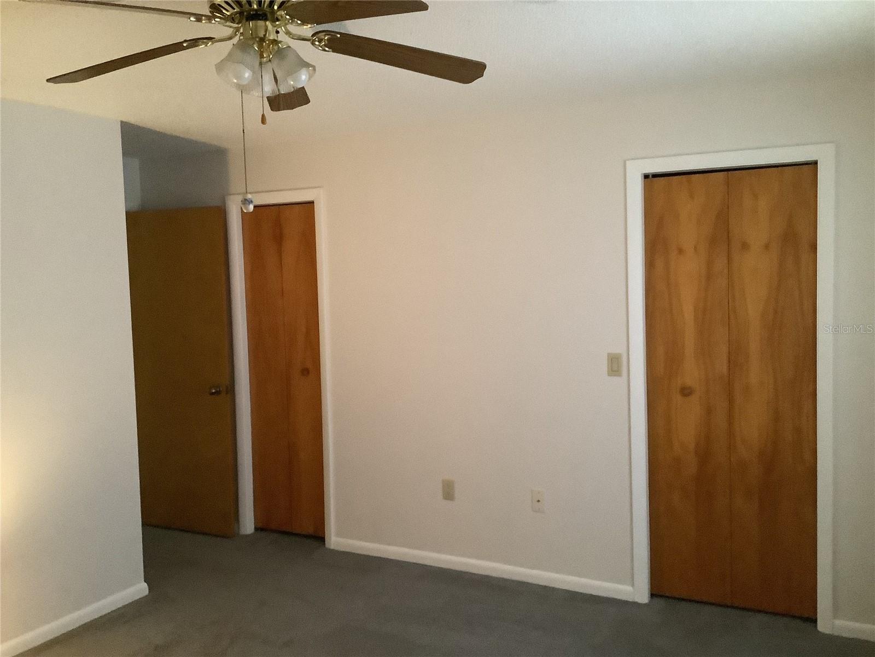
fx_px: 784
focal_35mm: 31
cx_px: 438
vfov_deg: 45.4
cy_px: 328
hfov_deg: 58.4
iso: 640
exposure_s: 1/30
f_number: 2.4
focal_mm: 3.3
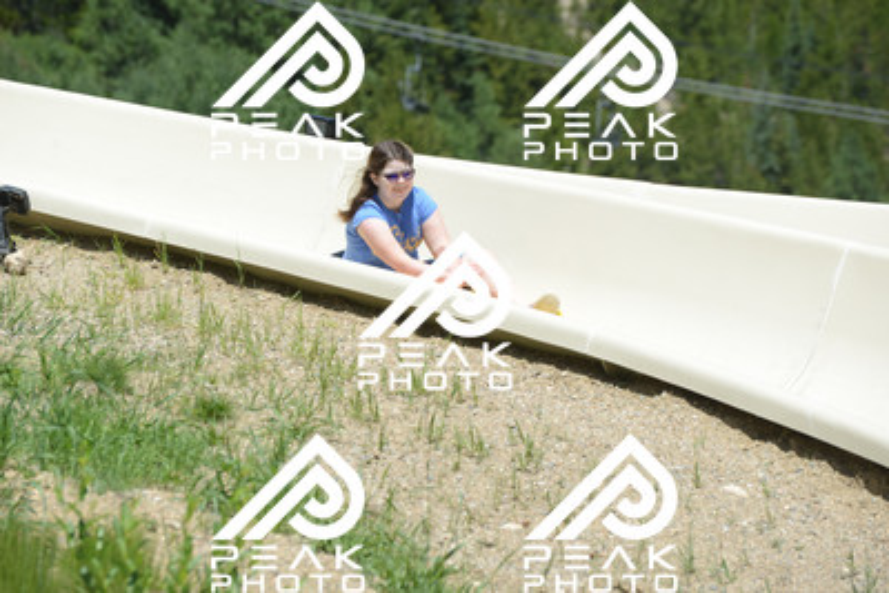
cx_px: 444
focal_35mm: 195
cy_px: 296
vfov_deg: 7.0
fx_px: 4817
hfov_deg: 10.5
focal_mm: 195
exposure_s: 1/1250
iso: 400
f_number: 6.3
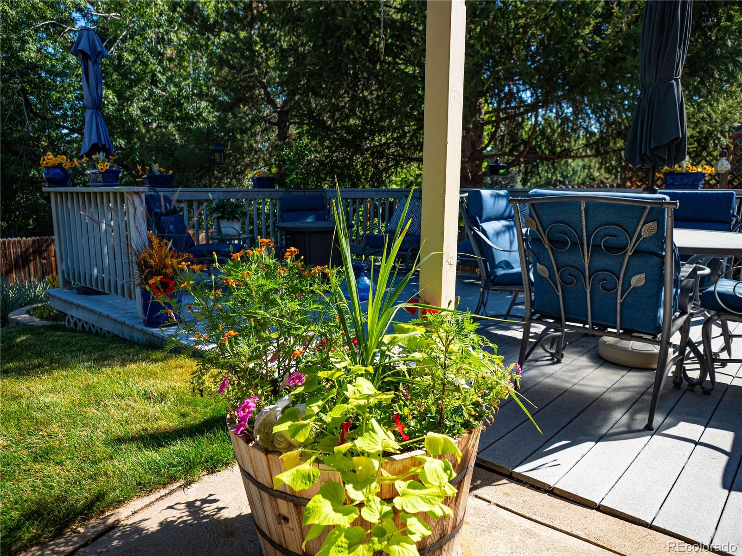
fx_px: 514
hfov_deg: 71.6
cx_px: 371
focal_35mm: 24
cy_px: 278
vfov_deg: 56.8
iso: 200
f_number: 2.8
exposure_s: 1/1600
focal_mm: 12
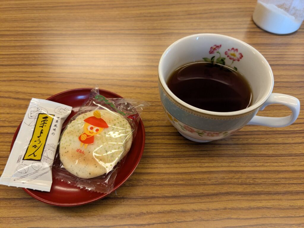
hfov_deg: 65.3
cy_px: 114
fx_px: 237
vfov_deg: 51.4
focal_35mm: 27
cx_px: 152
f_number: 1.73
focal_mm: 4.38
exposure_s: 1/120
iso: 145
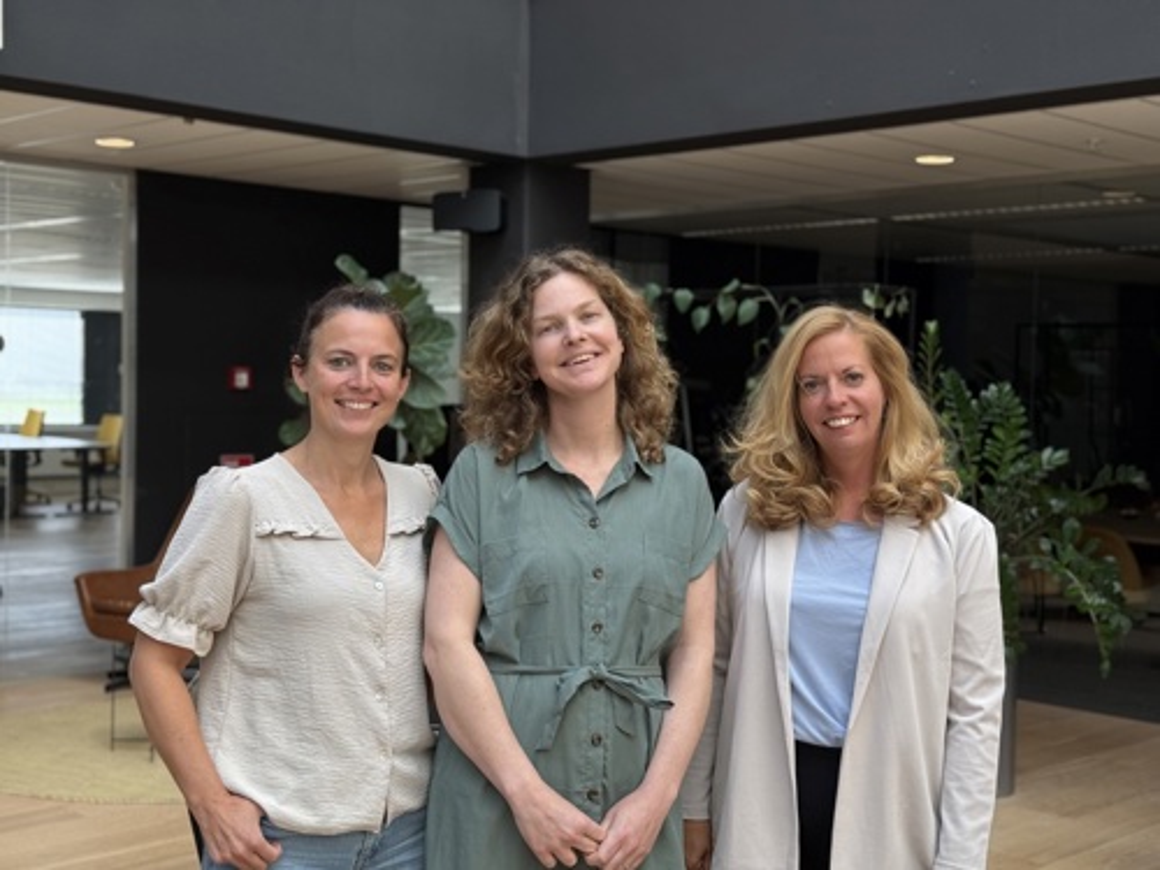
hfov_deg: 39.7
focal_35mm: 48
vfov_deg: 30.3
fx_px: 1609
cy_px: 435
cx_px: 580
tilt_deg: -1.7
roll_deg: -1.3
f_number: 1.78
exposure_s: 1/324
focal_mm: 6.76
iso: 64
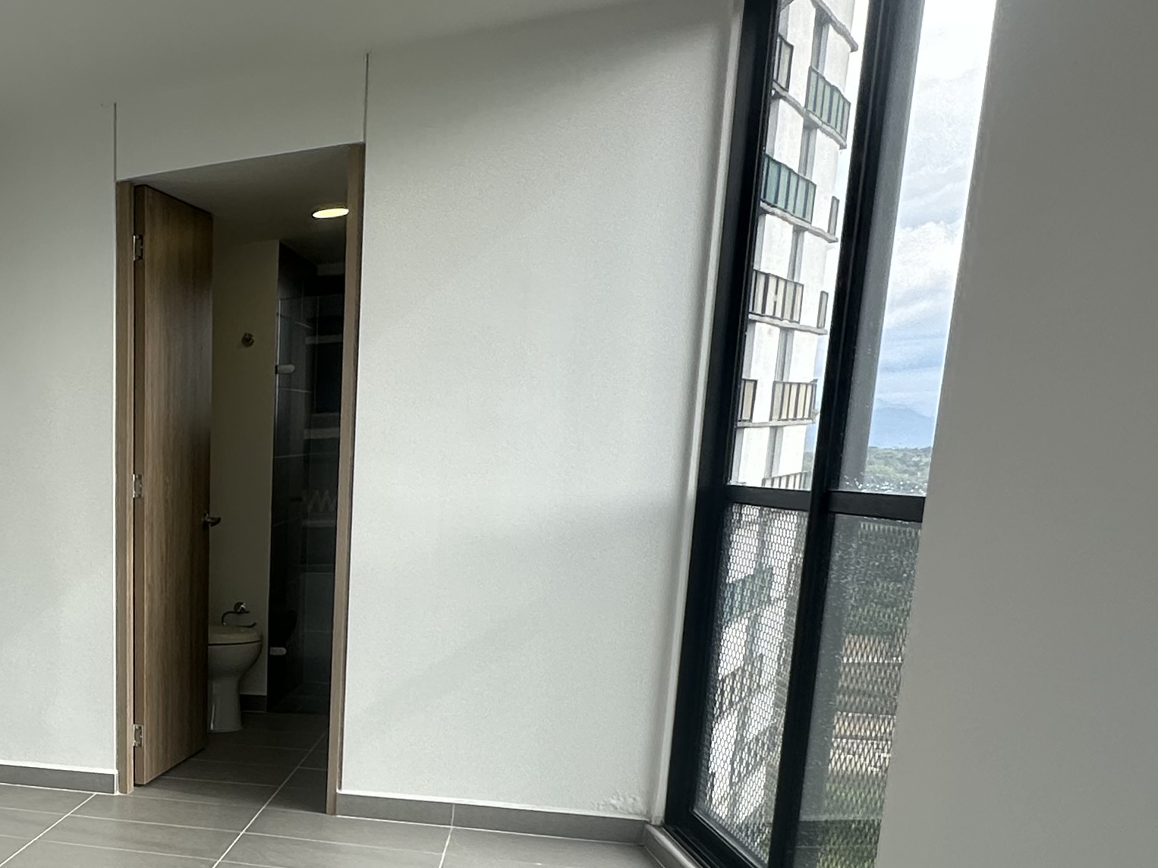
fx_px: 1238
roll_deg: +1.6
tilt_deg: -11.3
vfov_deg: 36.8
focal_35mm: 37
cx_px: -131
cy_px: 736
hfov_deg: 40.1
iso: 40
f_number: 2.2
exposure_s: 1/383
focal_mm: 2.22
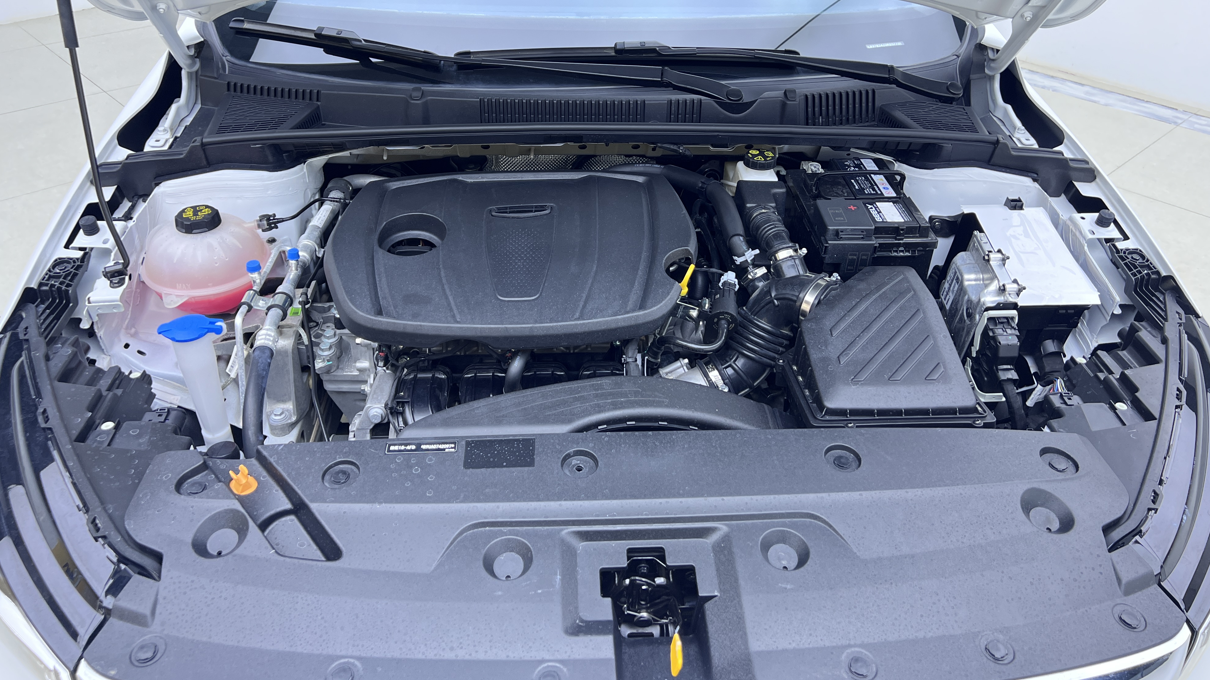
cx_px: 608
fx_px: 930
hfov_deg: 66.1
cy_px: 243
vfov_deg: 39.8
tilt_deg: -31.1
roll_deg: -0.4
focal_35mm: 29
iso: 100
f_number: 1.5
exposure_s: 1/100
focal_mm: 5.7
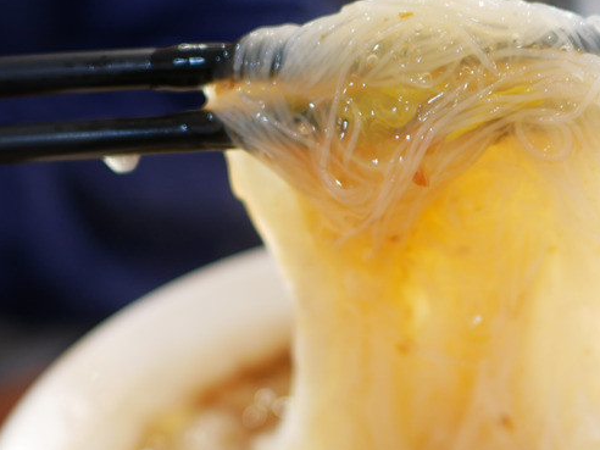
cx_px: 432
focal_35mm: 61
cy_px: 365
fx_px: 1057
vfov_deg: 23.6
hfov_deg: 31.3
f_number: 1.7
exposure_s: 1/80
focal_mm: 15
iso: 200
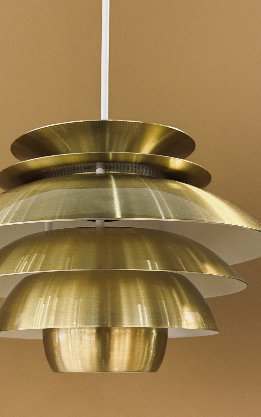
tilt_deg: +11.2
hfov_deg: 21.3
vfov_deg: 33.5
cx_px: 101
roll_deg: -2.6
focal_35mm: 61
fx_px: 694
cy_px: 223
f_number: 1.78
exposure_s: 1/100
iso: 320
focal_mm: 6.76
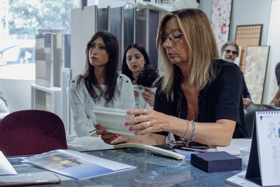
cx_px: 140
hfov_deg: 32.9
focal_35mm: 61
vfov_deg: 22.3
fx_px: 474
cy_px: 94
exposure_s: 1/125
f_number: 5
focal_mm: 40.7
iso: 1600
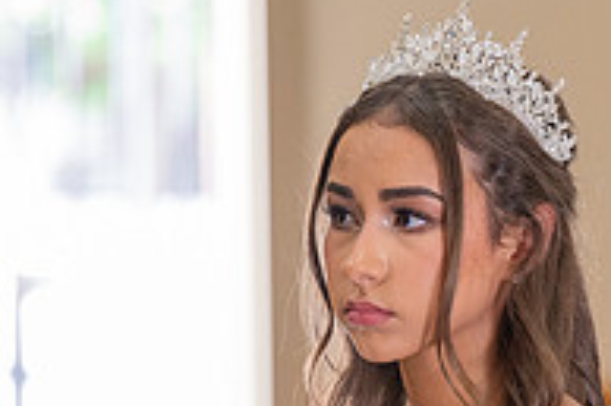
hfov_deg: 5.7
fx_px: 6122
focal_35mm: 361
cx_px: 460
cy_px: 540
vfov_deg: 3.8
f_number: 2.8
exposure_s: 1/320
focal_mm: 120
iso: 1600
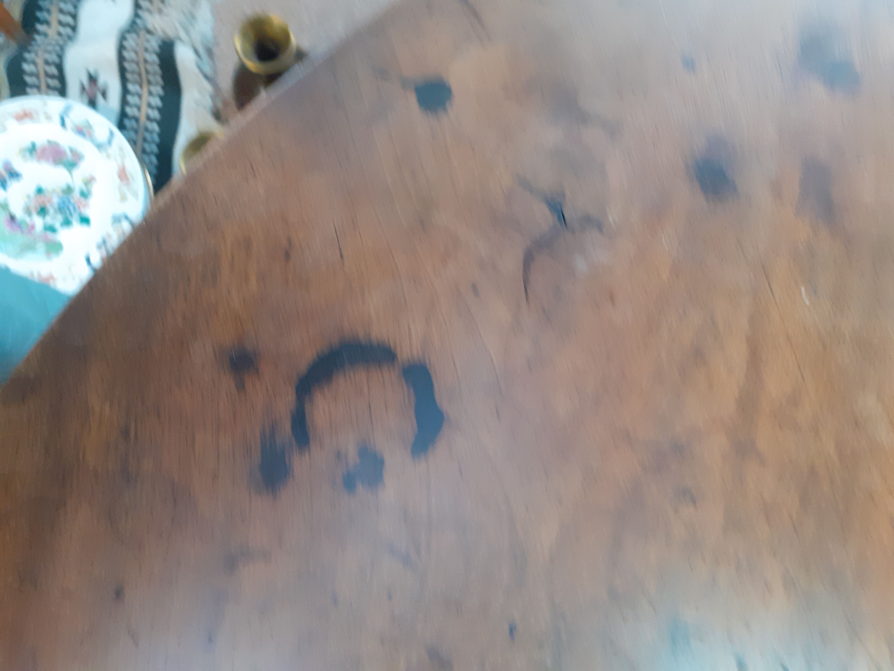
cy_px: 336
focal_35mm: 27
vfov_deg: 51.4
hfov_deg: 65.3
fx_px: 697
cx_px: 447
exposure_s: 1/25
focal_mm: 3.6
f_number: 1.9
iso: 250
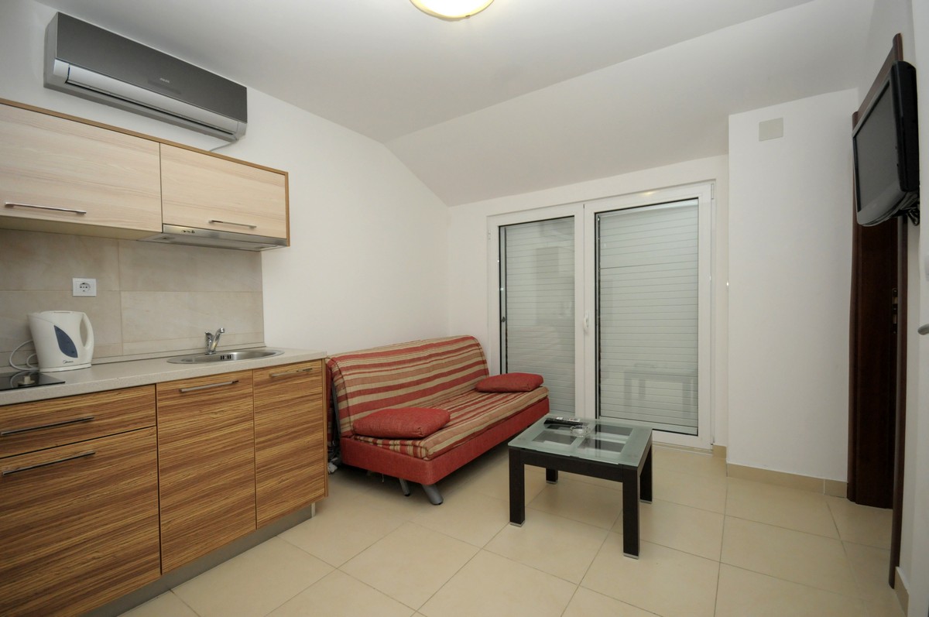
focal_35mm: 15
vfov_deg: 77.2
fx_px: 387
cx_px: 464
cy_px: 308
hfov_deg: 100.5
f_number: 5.6
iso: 1000
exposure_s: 1/80
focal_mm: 10
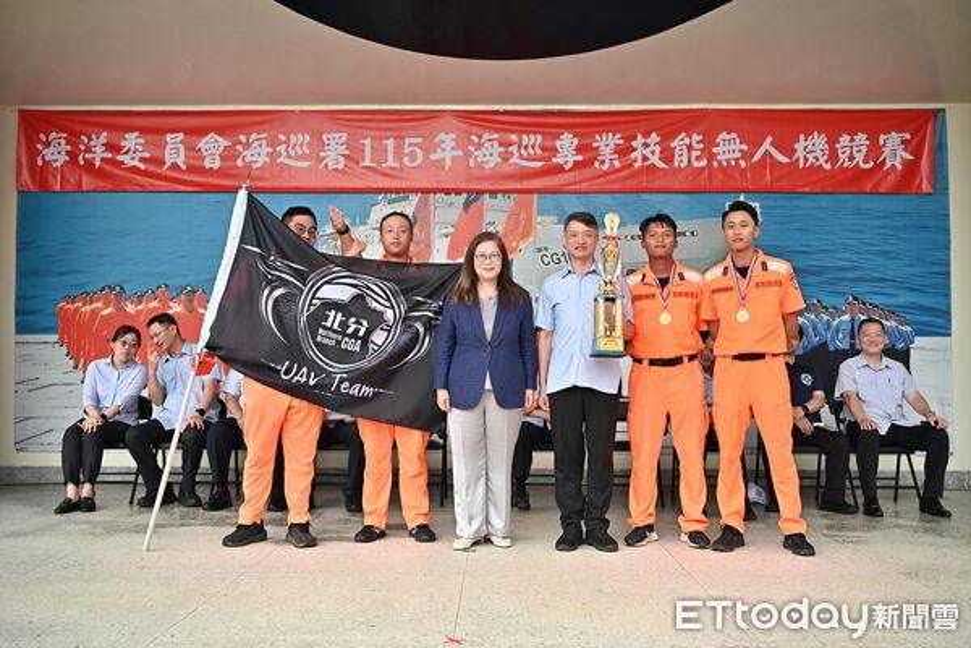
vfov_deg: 38.4
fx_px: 930
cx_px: 486
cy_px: 324
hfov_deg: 55.1
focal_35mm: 34
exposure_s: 1/500
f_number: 4
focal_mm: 34.5
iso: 640
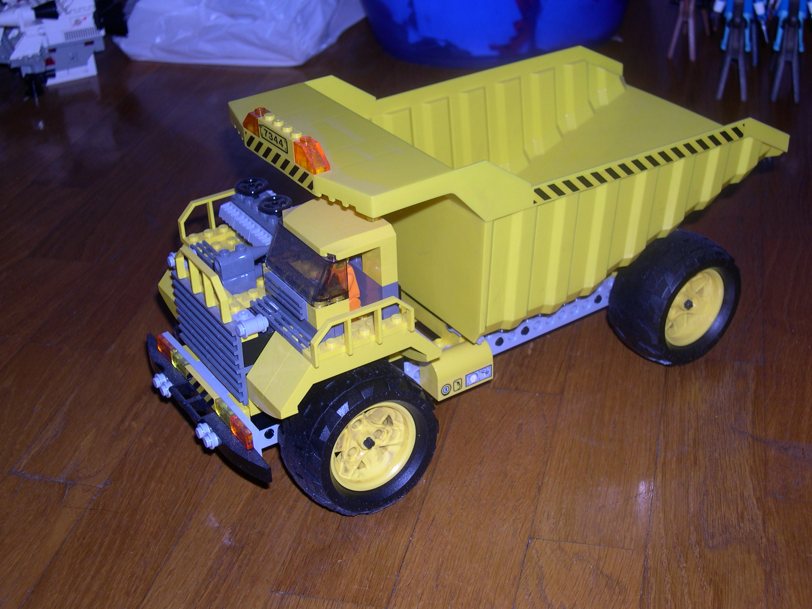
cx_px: 406
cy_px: 304
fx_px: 1220
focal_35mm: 52
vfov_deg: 28.0
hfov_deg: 36.8
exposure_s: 1/60
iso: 100
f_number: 3.2
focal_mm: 11.1
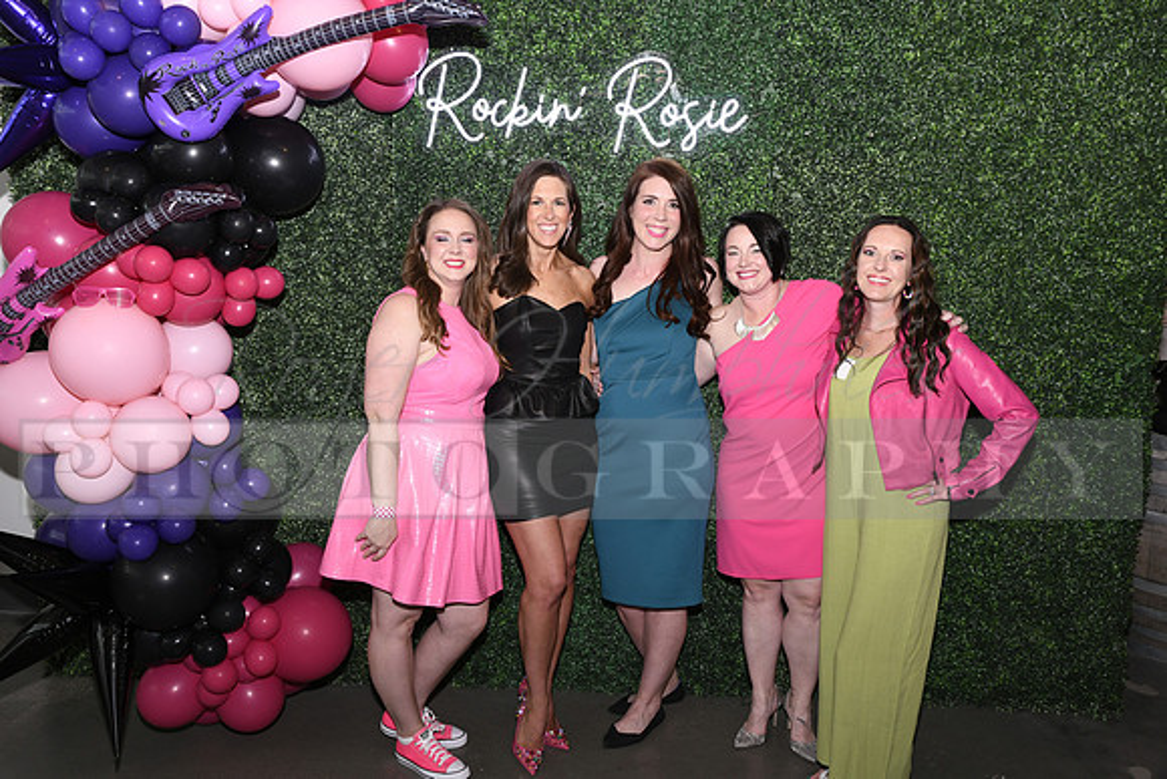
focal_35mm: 29
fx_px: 940
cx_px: 584
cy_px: 390
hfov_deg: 63.6
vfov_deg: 45.0
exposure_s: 1/60
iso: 500
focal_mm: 29
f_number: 6.3
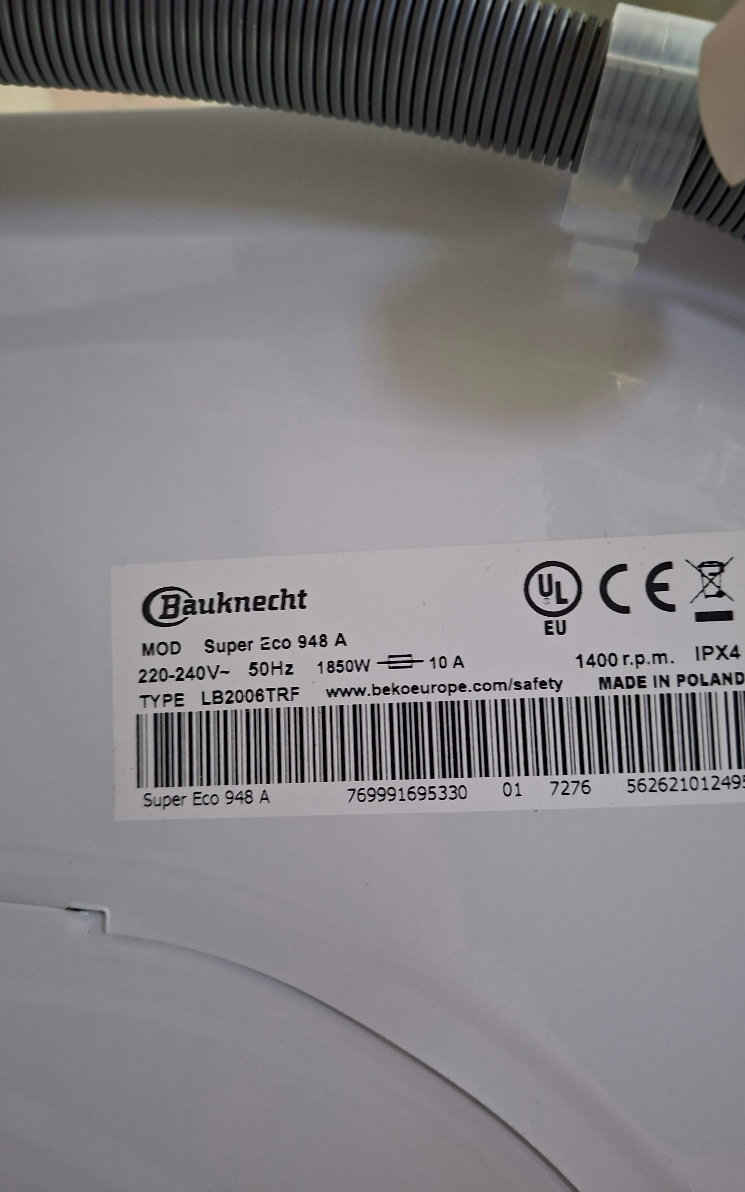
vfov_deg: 72.5
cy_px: 585
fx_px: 812
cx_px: 391
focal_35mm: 25
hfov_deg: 49.3
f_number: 1.8
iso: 250
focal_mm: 5.54
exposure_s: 1/33
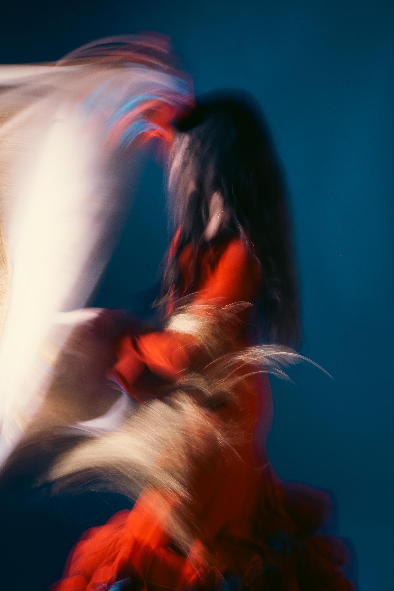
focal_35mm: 49
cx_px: 197
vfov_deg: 40.3
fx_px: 804
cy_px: 296
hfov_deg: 27.5
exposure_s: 1/10
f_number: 10
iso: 250
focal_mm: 49
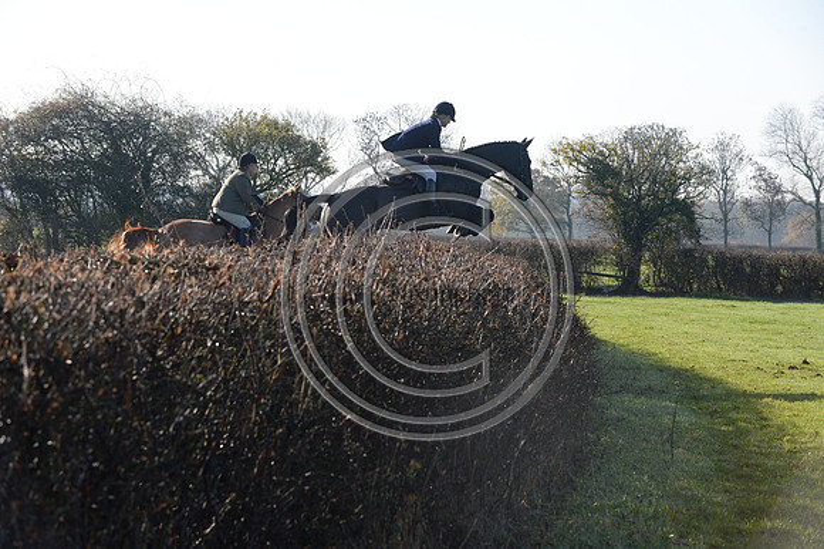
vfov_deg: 12.4
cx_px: 412
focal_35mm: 110
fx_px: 2516
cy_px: 274
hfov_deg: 18.6
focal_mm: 110
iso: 1000
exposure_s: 1/1250
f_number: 6.3
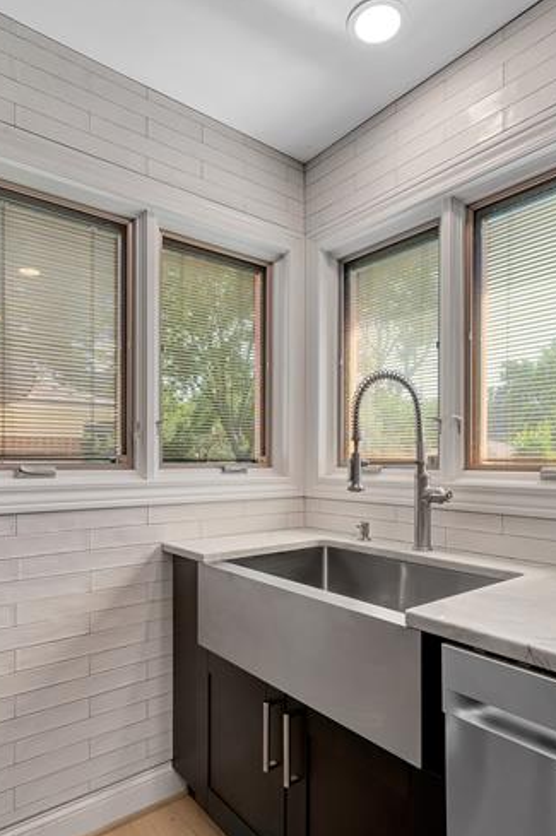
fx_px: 511
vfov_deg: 78.4
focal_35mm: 22
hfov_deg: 57.0
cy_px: 458
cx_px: 304
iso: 140
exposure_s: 1/30
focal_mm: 14
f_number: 9
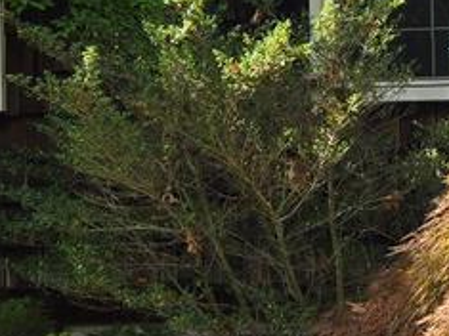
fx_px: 1828
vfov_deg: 10.5
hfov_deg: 13.5
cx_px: 592
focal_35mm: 141
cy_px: 126
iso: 25
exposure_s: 1/468
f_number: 1.8
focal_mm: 5.4
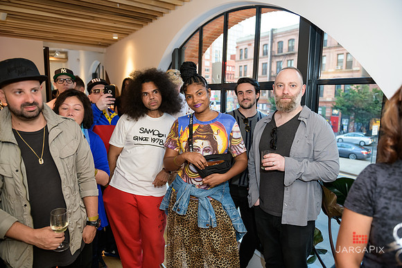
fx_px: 268
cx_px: 201
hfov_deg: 73.7
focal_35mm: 24
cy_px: 134
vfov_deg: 53.2
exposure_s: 1/125
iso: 800
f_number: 3.2
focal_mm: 24
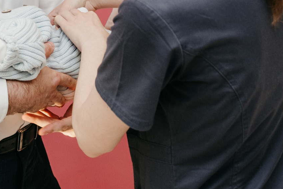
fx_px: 825
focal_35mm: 105
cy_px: -57
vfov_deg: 12.6
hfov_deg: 19.2
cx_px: 49
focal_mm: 35
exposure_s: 1/160
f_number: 4
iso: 640
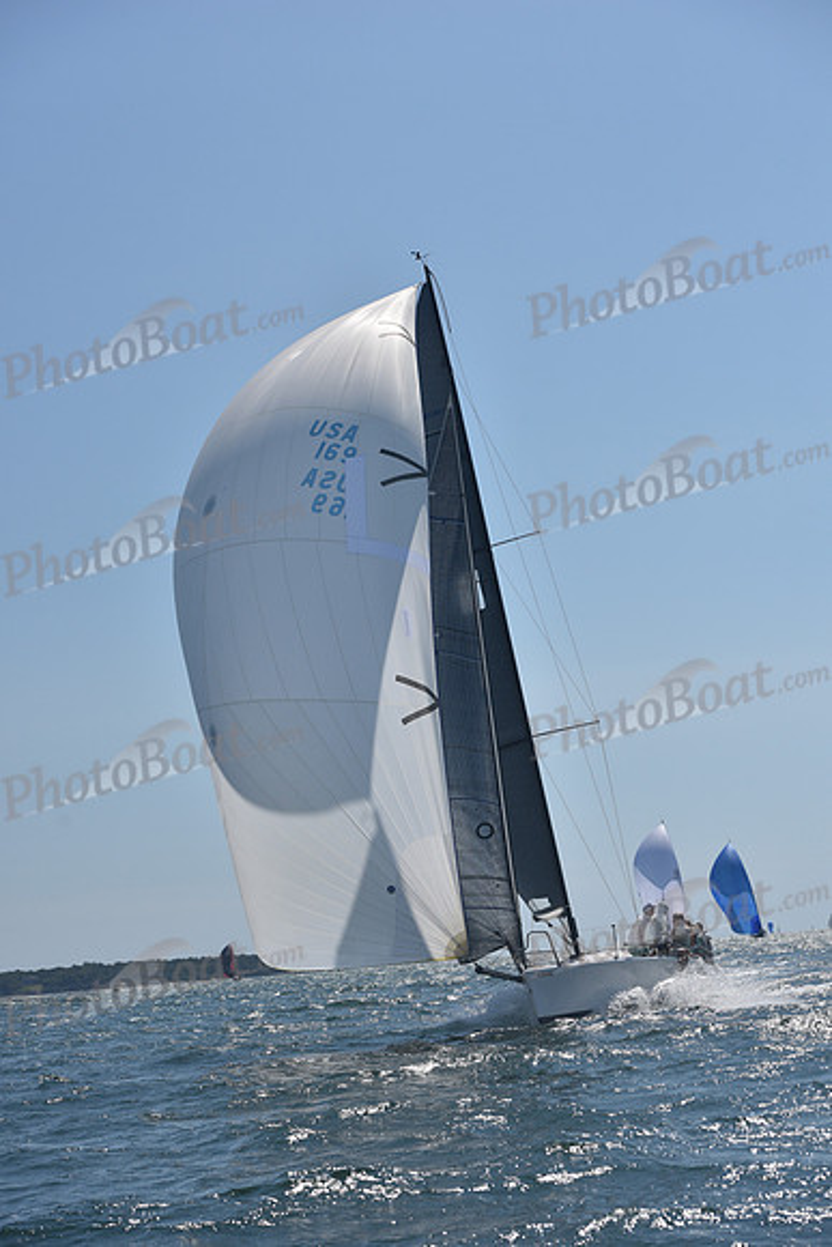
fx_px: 2425
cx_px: 416
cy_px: 624
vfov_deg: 28.8
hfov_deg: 19.5
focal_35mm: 70
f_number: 7.1
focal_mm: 70
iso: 250
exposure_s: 1/1250
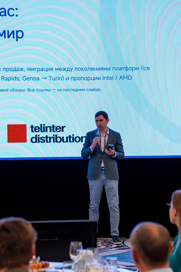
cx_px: 90
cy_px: 136
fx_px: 845
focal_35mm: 112
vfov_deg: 18.3
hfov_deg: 12.2
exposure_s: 1/200
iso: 500
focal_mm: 75
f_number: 3.5
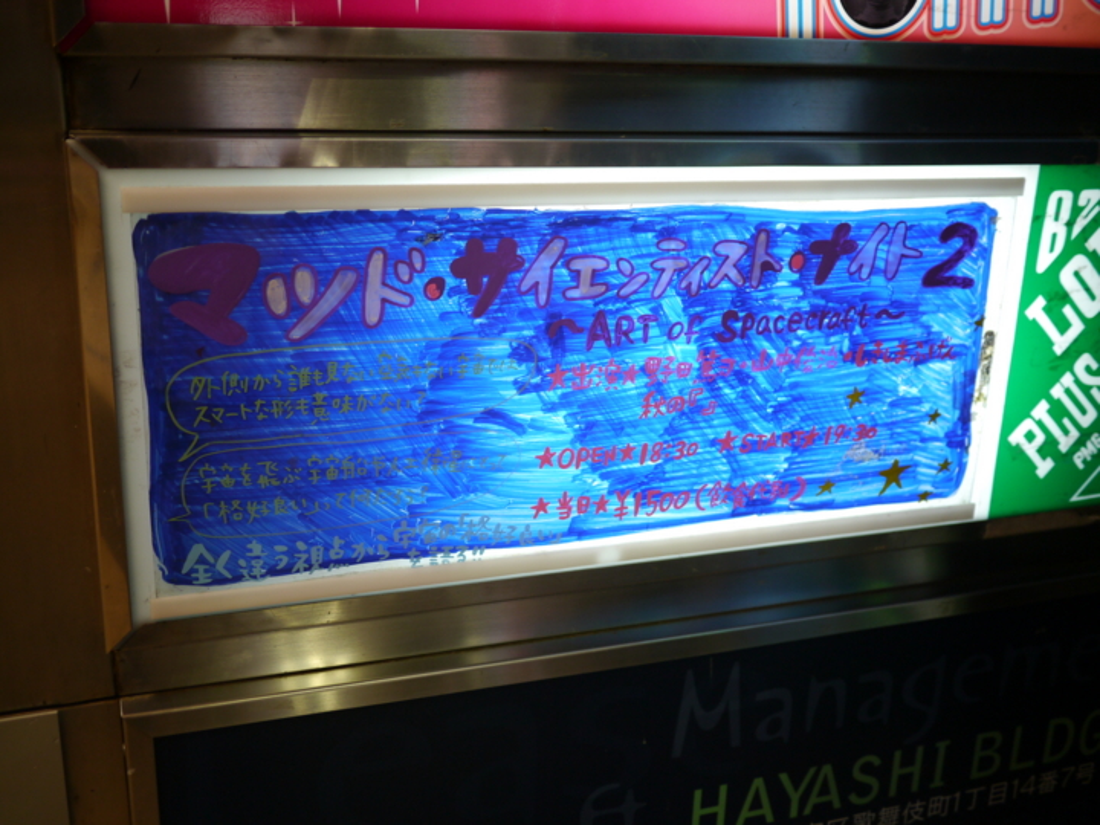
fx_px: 1271
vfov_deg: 36.0
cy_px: 412
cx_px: 550
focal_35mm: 40
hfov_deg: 46.8
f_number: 1.7
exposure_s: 1/60
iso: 250
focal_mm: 20
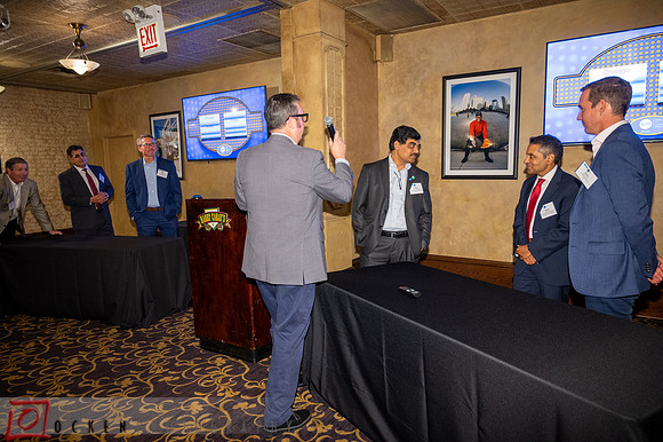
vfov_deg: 53.1
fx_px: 442
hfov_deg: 73.8
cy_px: 221
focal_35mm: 24
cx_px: 332
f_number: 4
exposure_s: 1/100
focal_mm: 24
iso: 2500
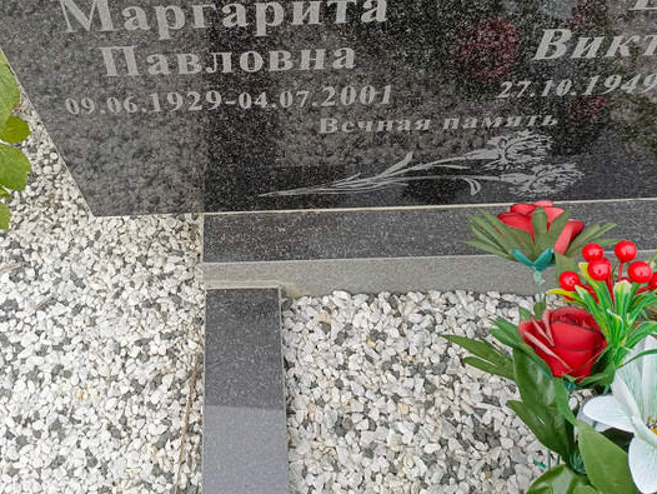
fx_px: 722
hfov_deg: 48.6
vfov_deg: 36.9
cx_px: 256
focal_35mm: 38
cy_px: 129
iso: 121
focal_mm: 4.76
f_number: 1.69
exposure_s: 1/100
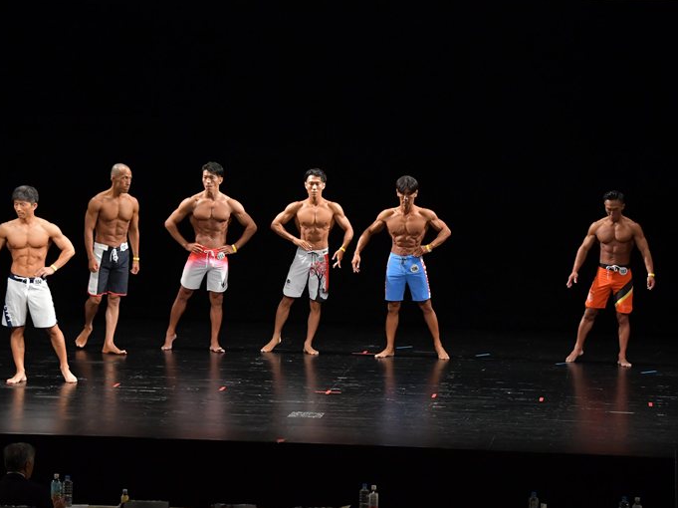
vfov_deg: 10.7
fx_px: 2721
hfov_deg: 14.2
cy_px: 253
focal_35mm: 139
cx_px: 378
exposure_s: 1/400
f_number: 5.6
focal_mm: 85
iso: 3200
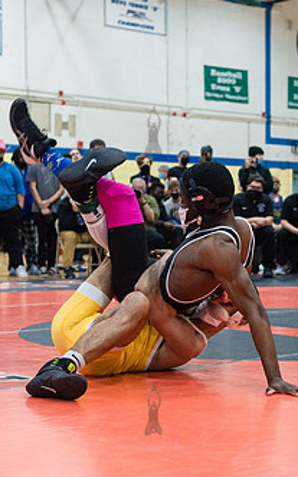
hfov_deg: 16.1
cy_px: 302
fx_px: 1039
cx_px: 266
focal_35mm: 80
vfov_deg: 25.7
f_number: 3.5
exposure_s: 1/400
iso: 4000
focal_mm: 35
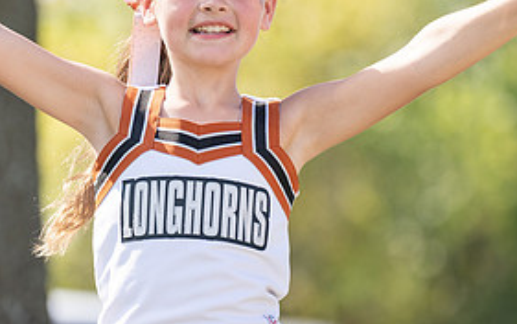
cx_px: 208
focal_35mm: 334
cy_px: 121
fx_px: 4709
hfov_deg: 6.3
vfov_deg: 3.9
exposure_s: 1/1000
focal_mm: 159
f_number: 2.8
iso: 160
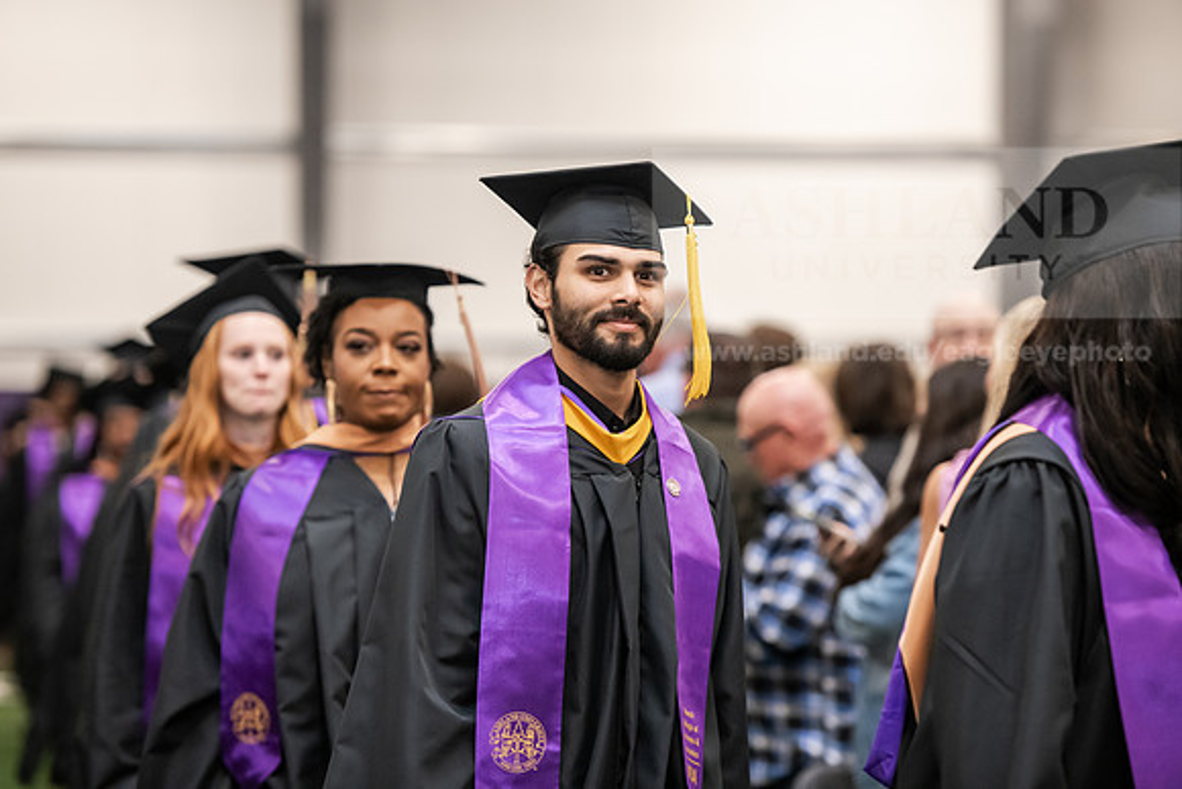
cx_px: 591
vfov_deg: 9.5
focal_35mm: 145
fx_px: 4762
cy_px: 394
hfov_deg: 14.2
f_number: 3.2
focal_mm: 145
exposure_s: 1/200
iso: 2500
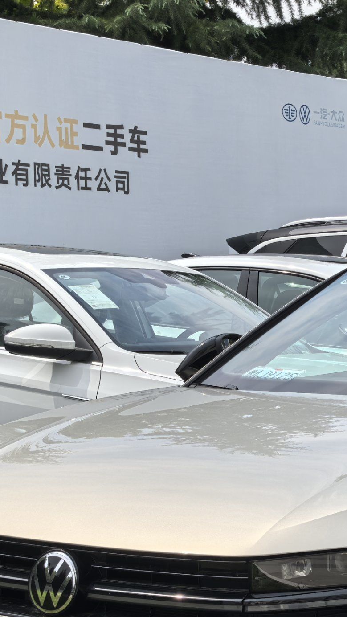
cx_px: 430
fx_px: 1898
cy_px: 426
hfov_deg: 10.3
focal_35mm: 116
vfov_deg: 18.4
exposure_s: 1/2500
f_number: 2
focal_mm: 6.98
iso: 50
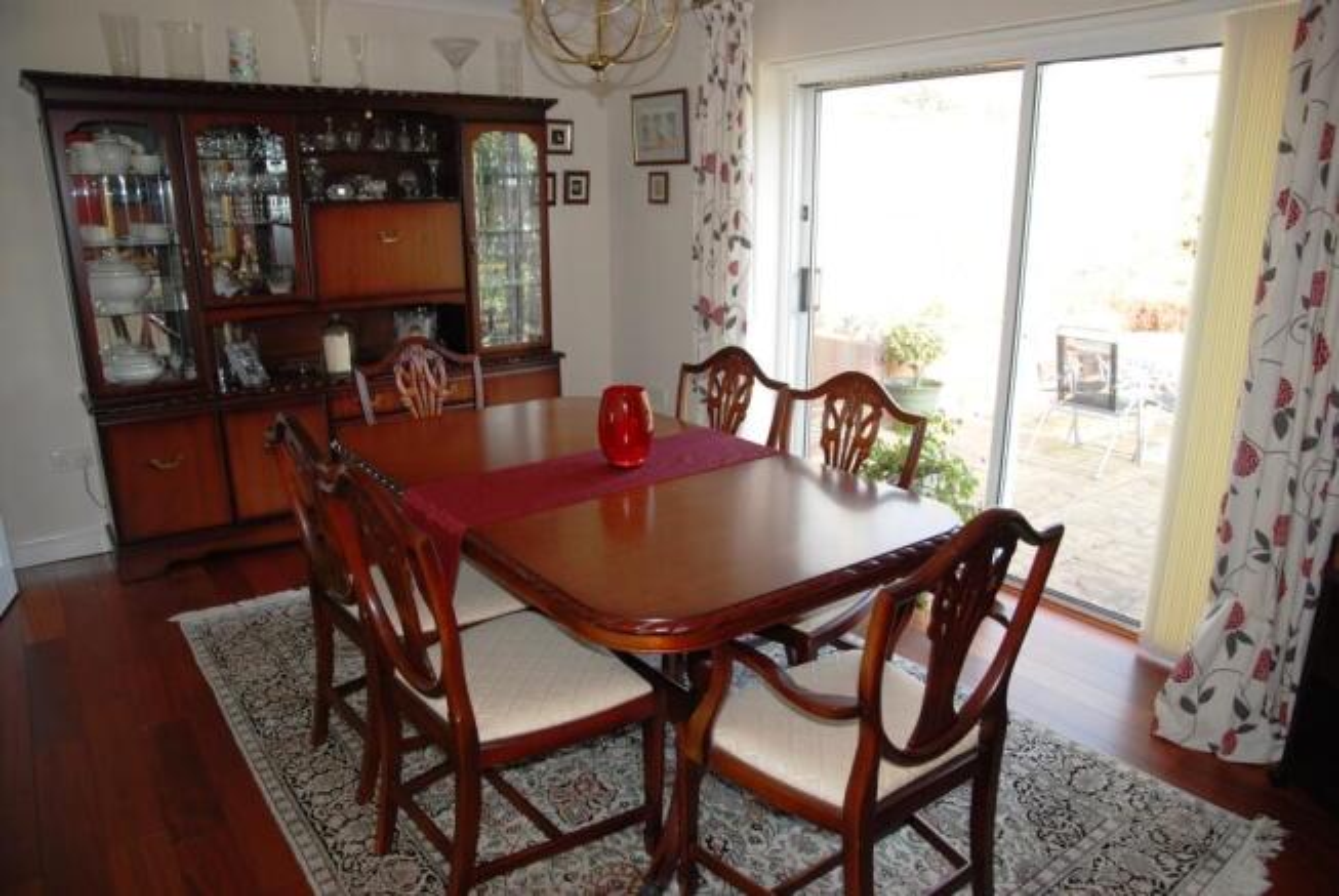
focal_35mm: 24
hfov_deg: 73.7
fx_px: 894
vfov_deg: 53.3
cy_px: 448
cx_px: 670
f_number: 3.5
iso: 200
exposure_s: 1/60
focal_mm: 16
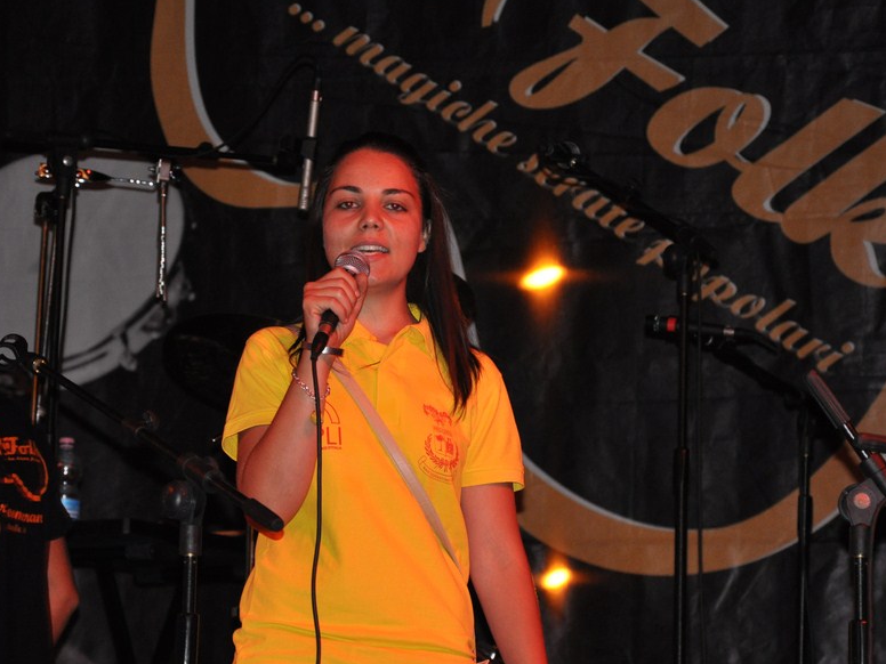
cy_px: 378
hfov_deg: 9.9
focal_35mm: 200
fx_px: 5110
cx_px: 425
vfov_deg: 7.4
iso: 800
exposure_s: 1/60
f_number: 5.6
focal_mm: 105
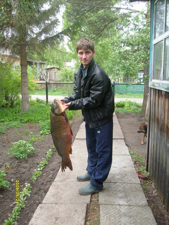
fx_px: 228
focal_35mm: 35
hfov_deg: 40.7
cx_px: 84
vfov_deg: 52.6
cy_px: 112
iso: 80
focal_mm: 5.8
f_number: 2.8
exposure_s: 1/180
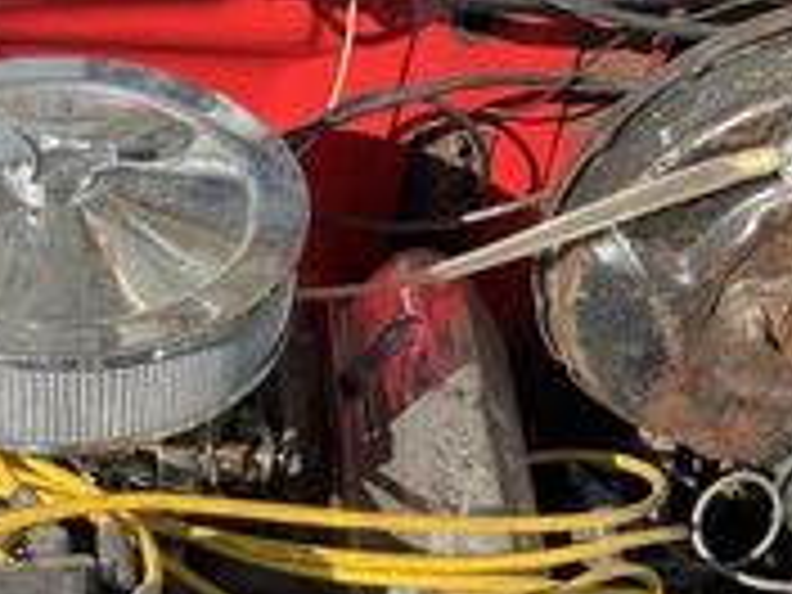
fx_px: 1510
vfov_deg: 21.0
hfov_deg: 28.2
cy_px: 670
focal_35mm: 66
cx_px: 72
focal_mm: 3
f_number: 1.8
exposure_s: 1/534
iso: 25
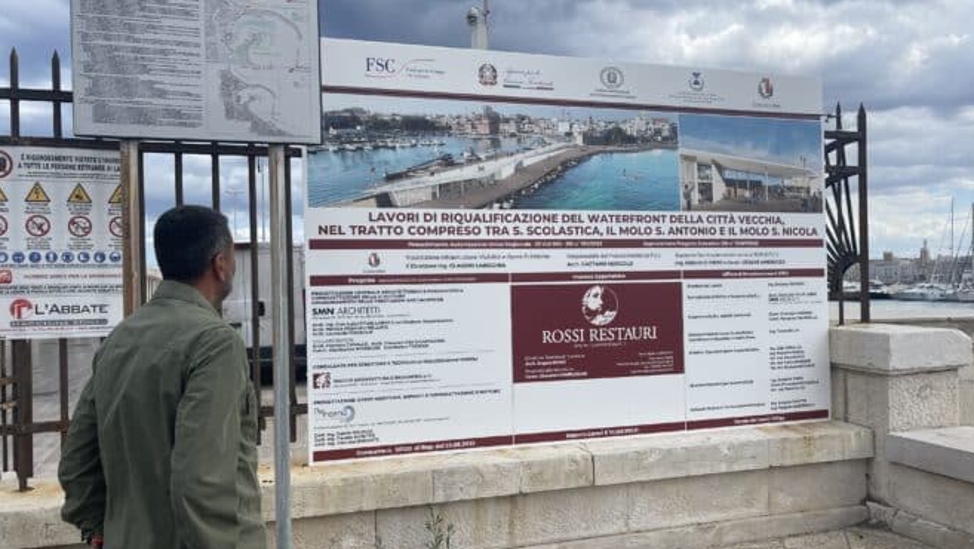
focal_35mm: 30
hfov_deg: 64.3
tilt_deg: +0.6
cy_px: 291
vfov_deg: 39.0
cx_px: 466
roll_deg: -1.9
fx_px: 775
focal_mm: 5.1
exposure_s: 1/3086
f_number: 1.6
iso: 32
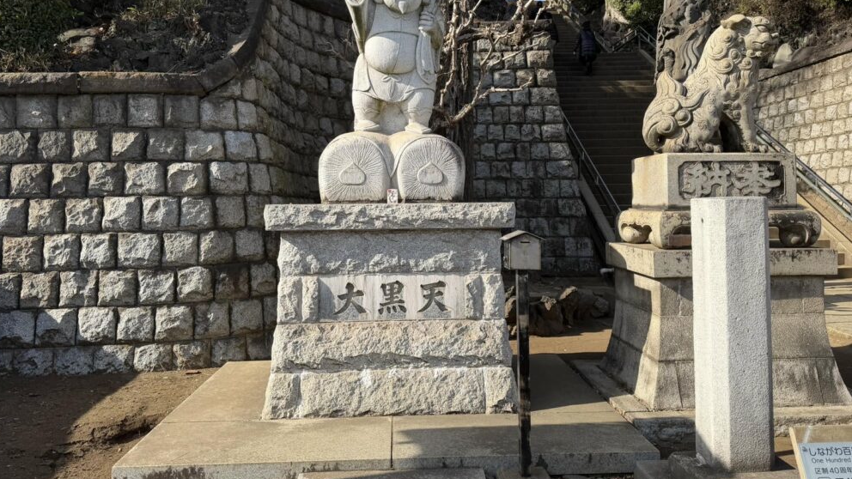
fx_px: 610
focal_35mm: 27
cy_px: 189
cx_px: 428
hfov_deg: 69.9
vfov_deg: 42.7
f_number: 1.78
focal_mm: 6.76
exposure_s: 1/2445
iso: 80
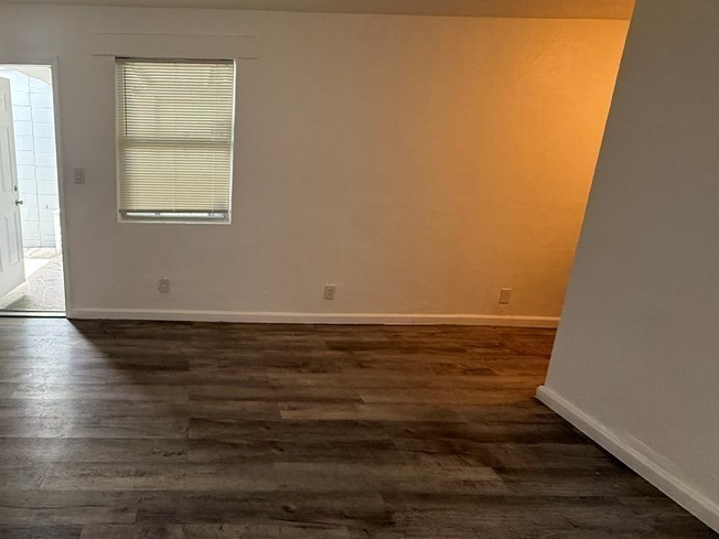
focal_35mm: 22
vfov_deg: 61.1
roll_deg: -1.4
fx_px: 457
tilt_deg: -13.9
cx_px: 206
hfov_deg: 72.6
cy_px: 262
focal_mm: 2.22
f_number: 2.2
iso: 320
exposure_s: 1/120
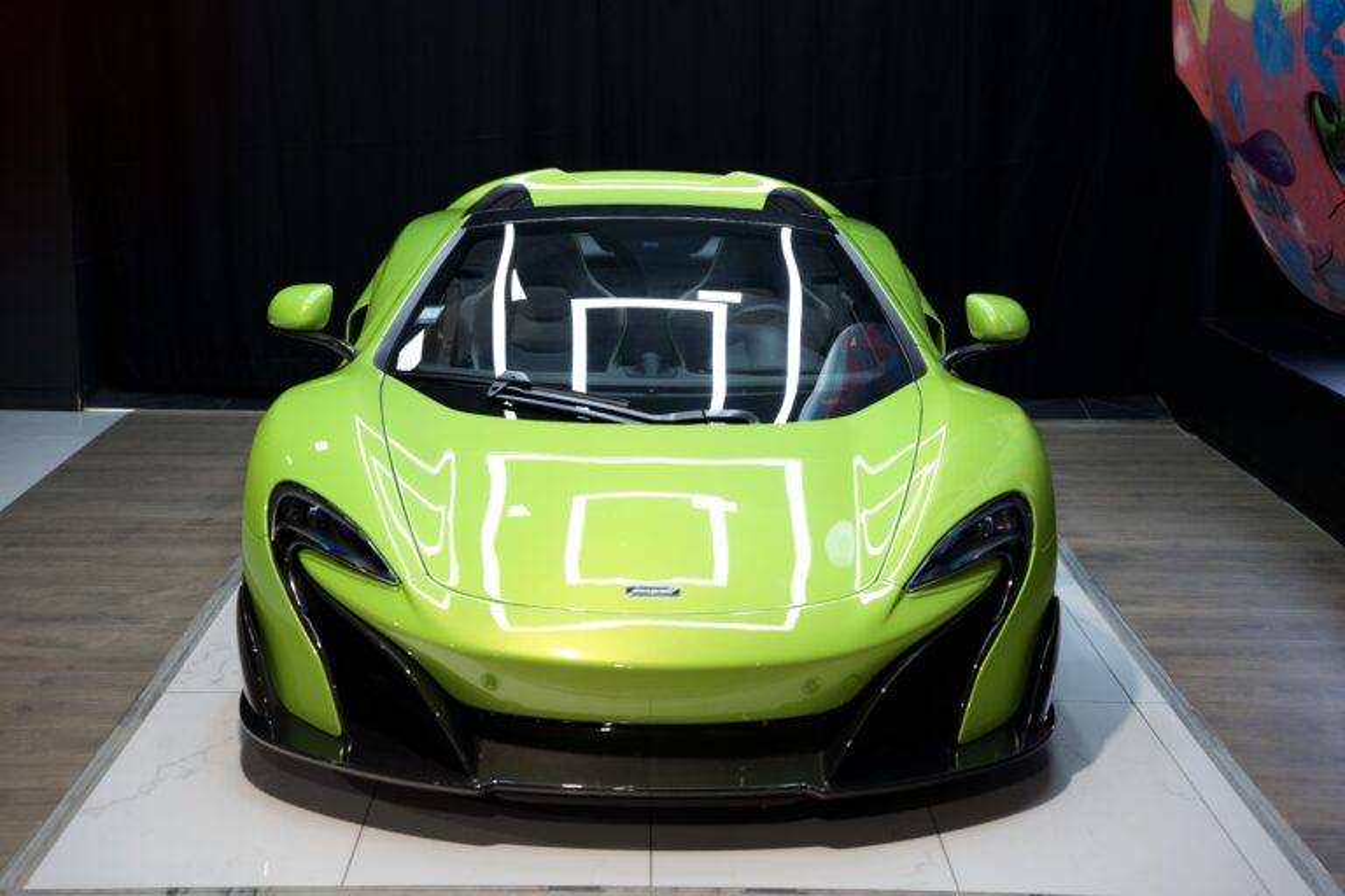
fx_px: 2163
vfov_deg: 23.4
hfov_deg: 34.5
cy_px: 448
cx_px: 672
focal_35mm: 58
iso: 640
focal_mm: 57.9
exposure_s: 1/100
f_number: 2.8
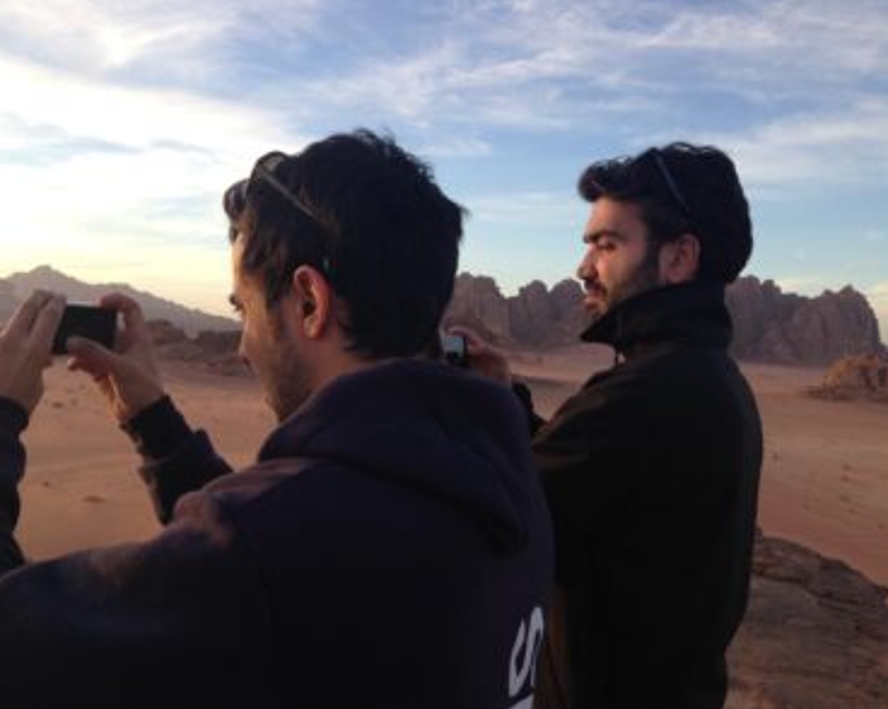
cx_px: 434
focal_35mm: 35
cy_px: 352
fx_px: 919
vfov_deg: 42.2
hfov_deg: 51.6
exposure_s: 1/259
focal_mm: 4.12
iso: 50
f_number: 2.4
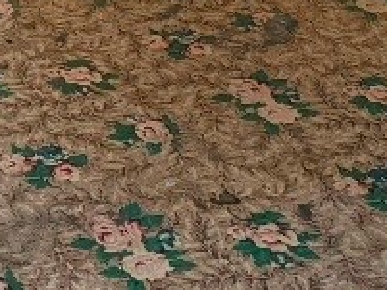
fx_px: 1365
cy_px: -58
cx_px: 98
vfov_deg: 11.9
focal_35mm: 122
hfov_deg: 16.1
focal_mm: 6.76
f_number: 1.78
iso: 800
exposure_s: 1/40
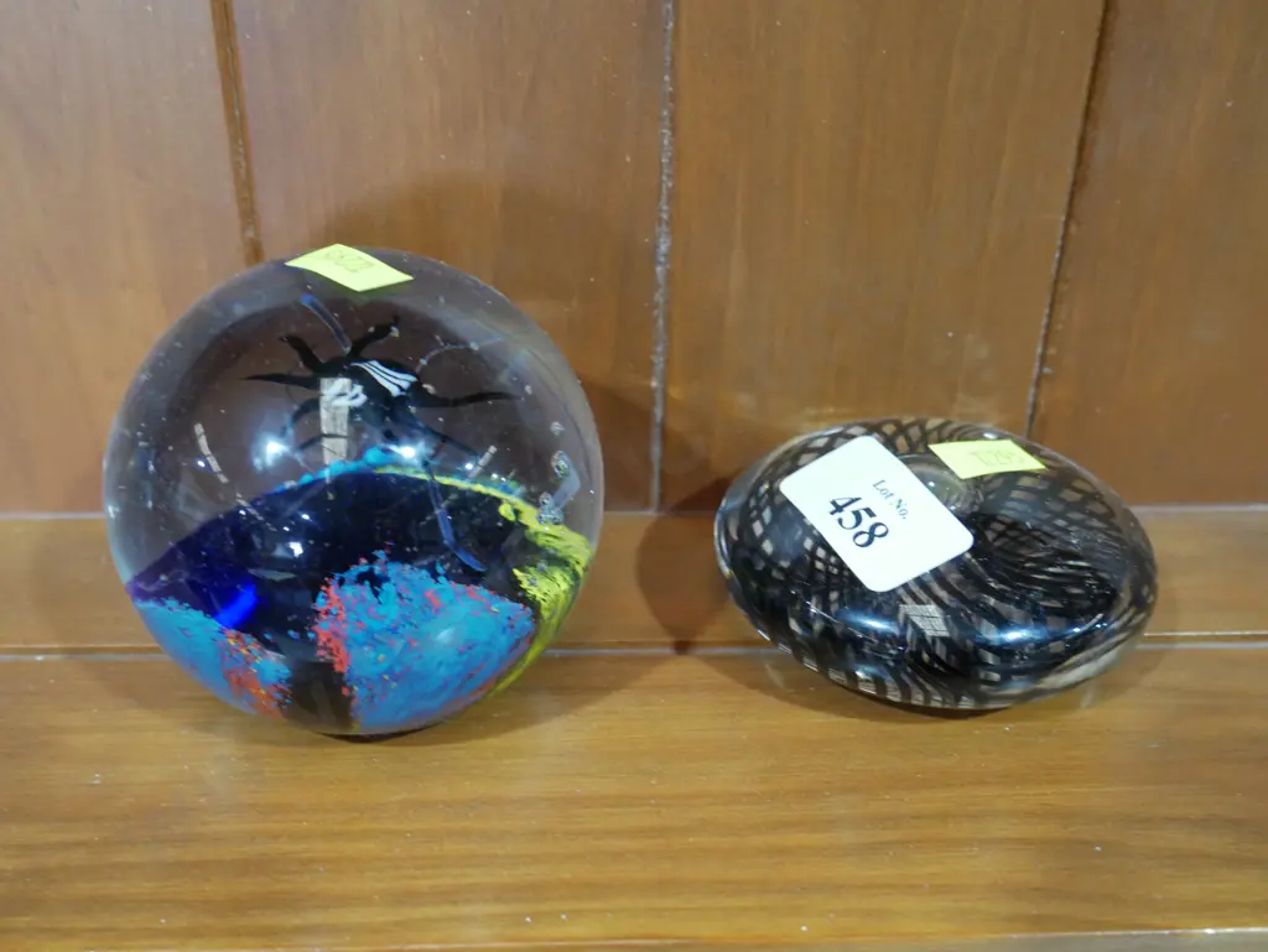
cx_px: 634
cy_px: 476
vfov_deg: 39.7
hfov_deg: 51.3
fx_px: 1319
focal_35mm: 36
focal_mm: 18
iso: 1600
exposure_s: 1/60
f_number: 4
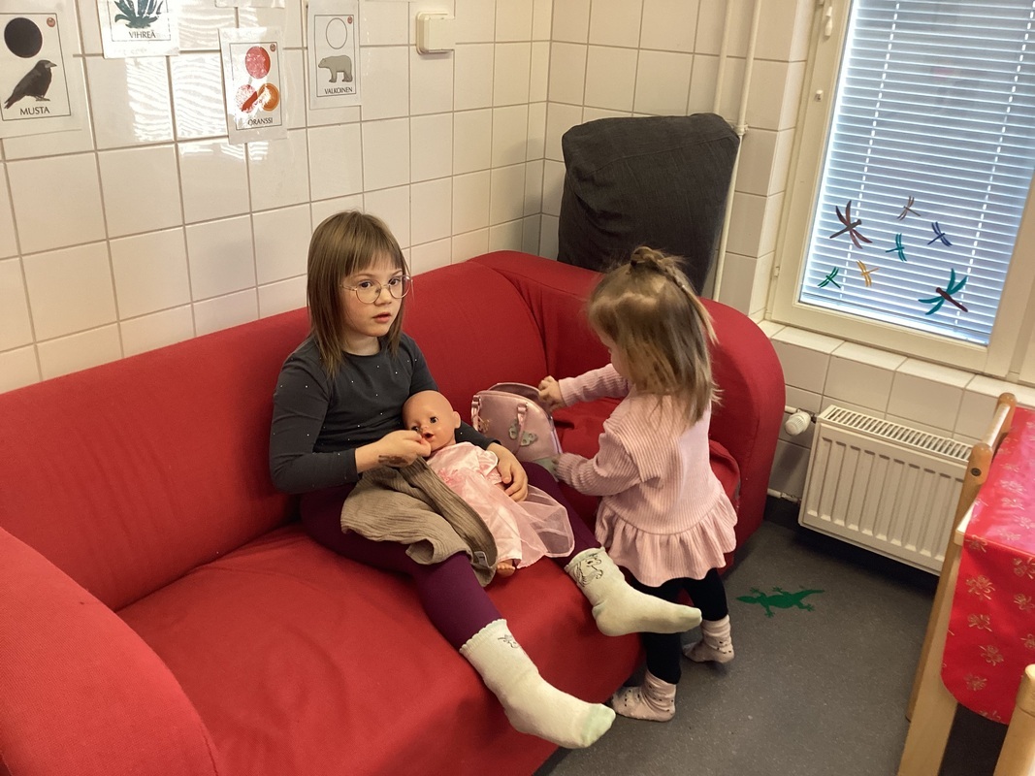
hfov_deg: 58.4
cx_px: 518
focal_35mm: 31
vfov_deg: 45.4
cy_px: 388
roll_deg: -3.1
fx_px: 927
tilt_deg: -23.8
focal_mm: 3.3
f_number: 2.4
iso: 160
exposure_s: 1/50
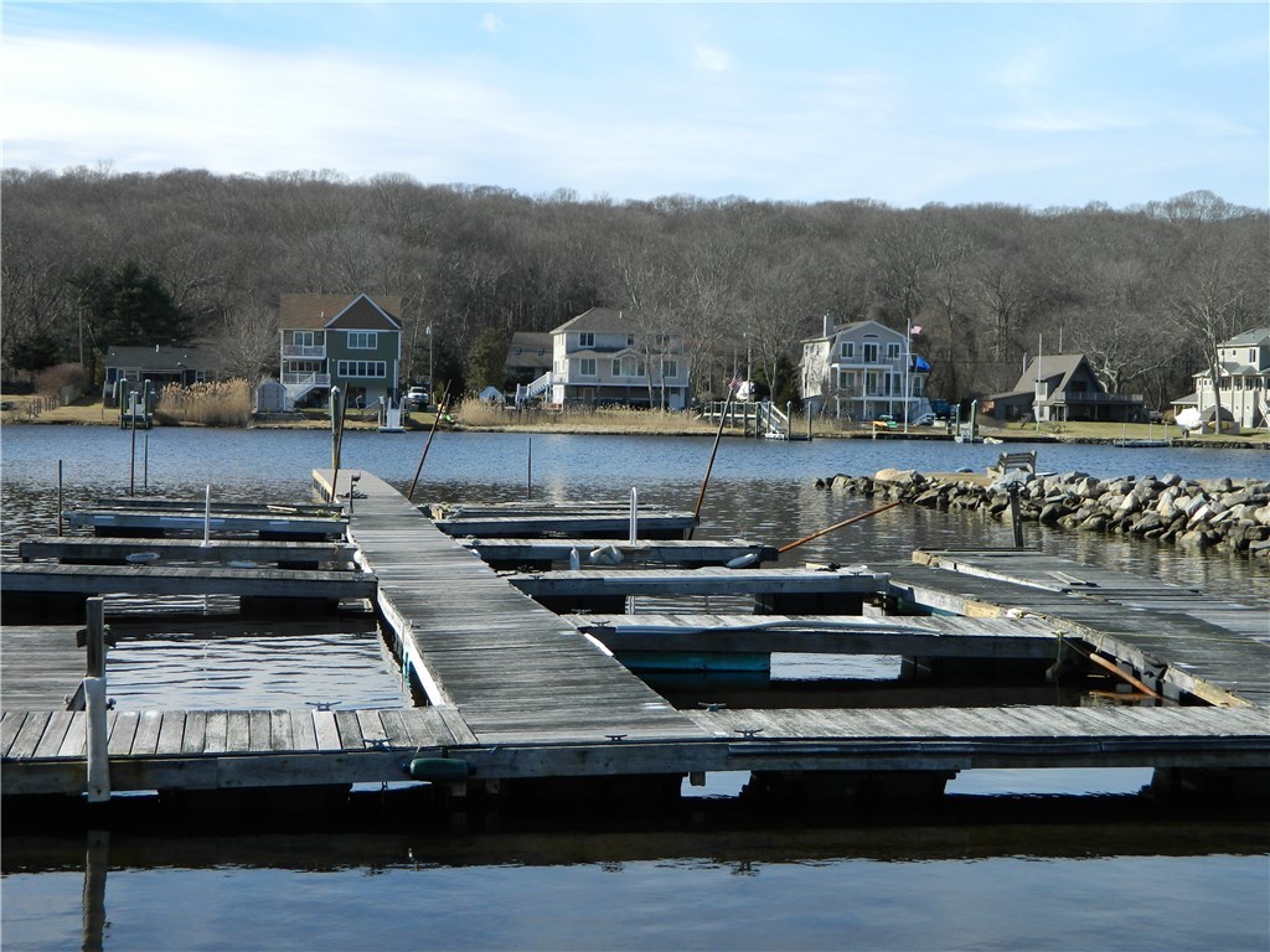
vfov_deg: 25.7
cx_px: 635
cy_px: 476
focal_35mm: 57
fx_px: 2091
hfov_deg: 33.8
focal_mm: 10.2
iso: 80
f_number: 3.8
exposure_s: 1/500
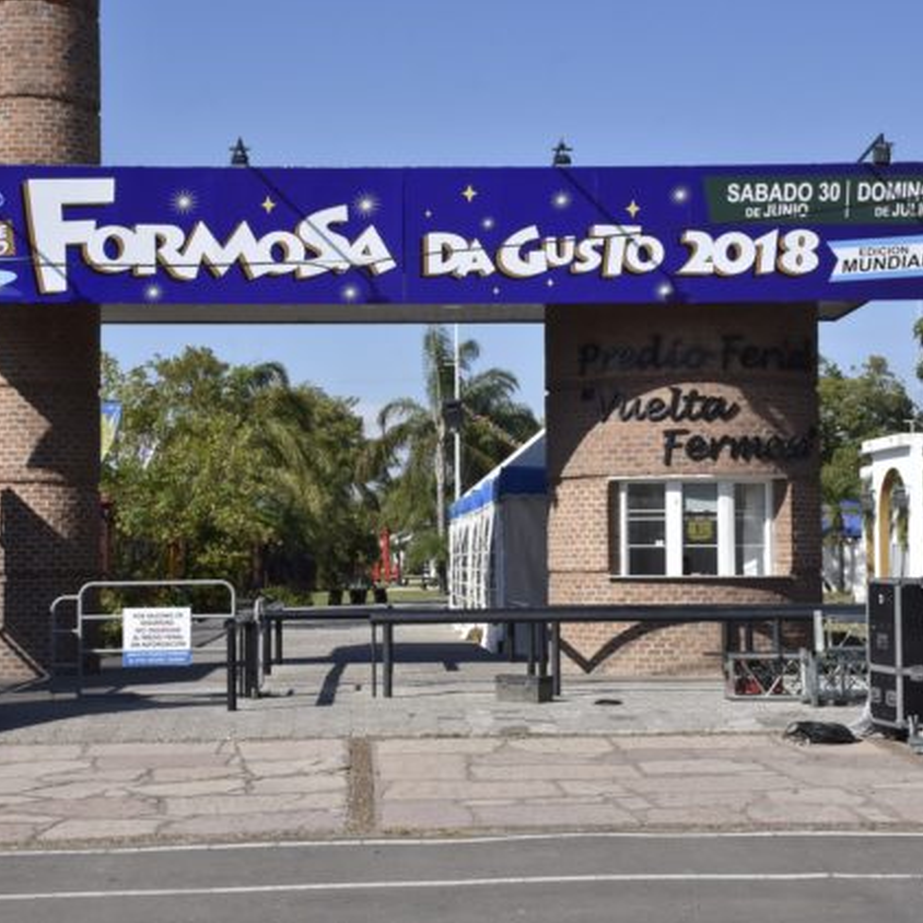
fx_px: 2041
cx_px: 437
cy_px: 460
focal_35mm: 68
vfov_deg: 25.5
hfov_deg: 25.5
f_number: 14
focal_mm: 35
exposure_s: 1/800
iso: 400
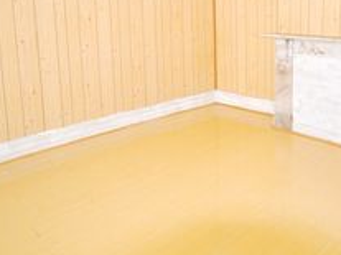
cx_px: 241
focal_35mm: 36
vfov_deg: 38.1
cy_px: 52
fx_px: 355
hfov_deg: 49.9
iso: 800
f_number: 4.2
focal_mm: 11
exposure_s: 1/60
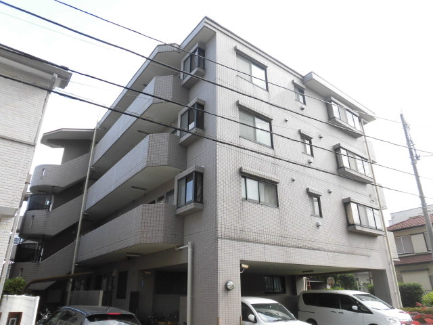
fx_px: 300
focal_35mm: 24
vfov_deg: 56.8
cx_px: 216
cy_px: 162
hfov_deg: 71.6
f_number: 3.1
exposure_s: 1/250
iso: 100
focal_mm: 4.3
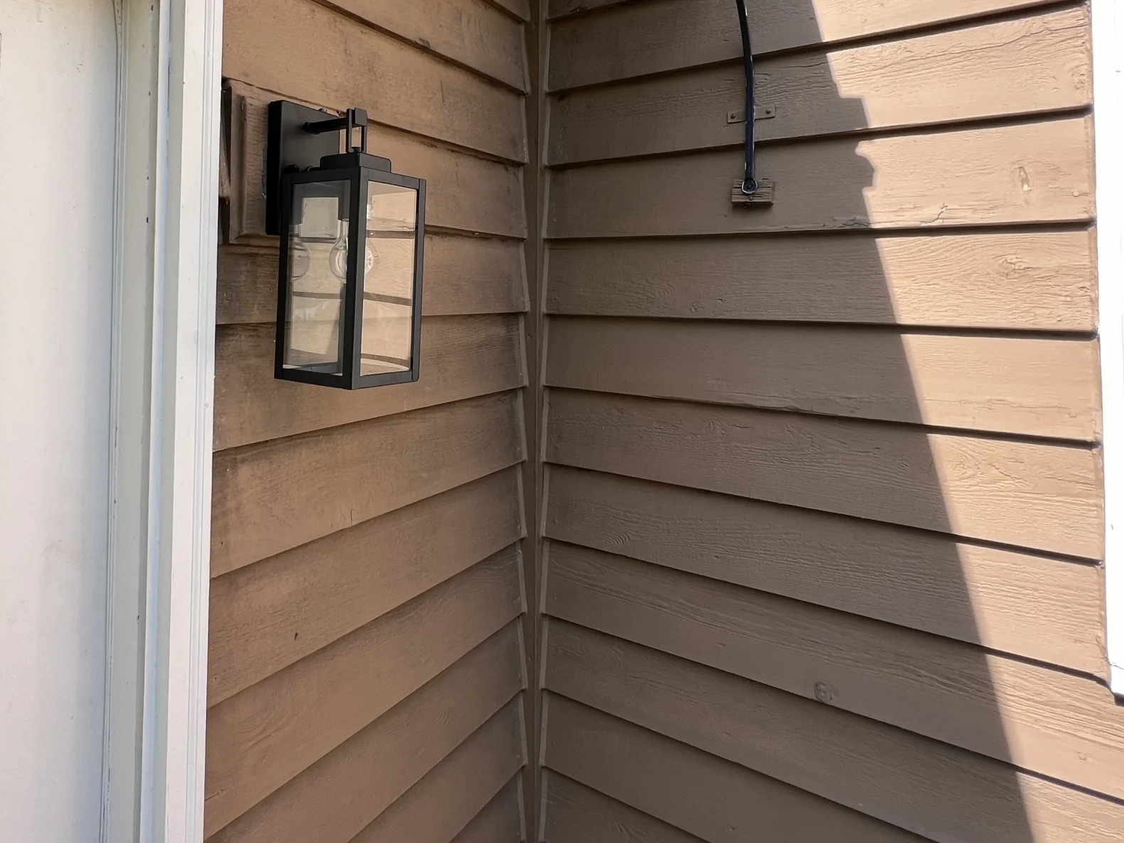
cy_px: 264
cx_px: 409
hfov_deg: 77.3
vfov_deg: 61.5
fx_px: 682
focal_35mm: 21
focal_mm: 1.57
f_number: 1.8
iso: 32
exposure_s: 1/219
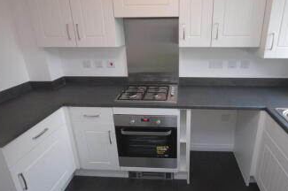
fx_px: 176
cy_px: 93
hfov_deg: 77.9
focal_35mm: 22
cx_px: 170
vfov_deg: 57.1
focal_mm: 10
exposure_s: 1/40
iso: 400
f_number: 4
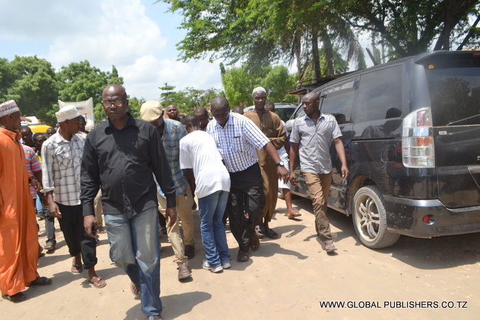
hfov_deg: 67.4
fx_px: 360
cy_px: 160
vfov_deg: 47.9
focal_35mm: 27
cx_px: 240
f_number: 9
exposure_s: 1/200
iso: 100
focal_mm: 18
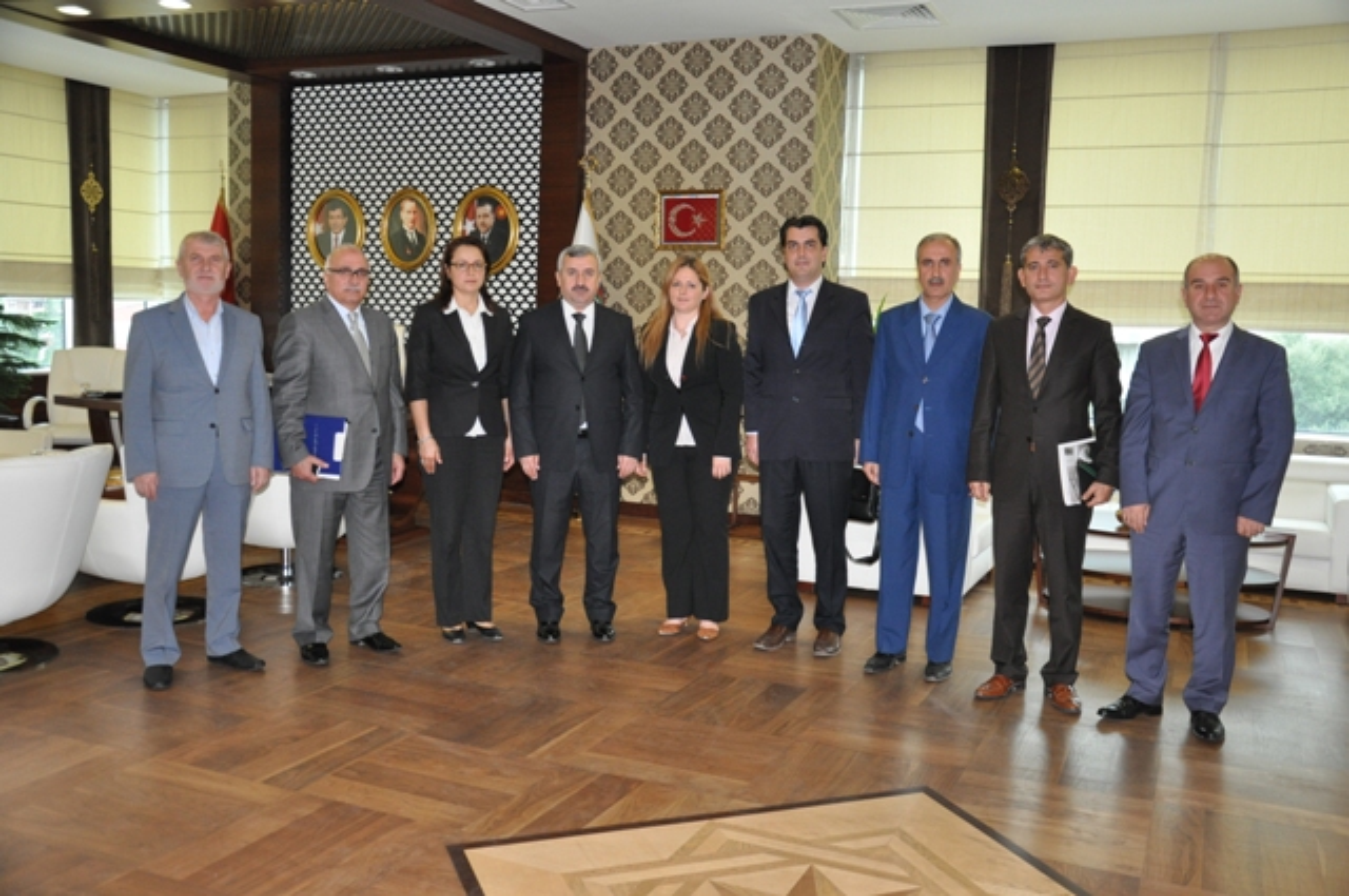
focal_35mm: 33
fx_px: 1235
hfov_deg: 57.3
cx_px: 674
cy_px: 448
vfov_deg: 39.9
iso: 800
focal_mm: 22
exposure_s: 1/60
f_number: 3.8
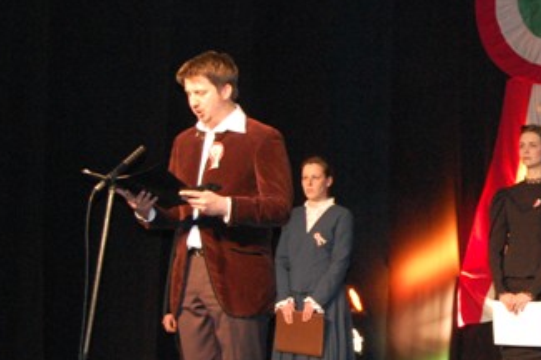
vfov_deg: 9.6
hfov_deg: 14.3
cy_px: 187
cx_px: 506
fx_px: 2132
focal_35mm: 142
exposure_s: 1/60
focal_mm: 48
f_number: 5.6
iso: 1600
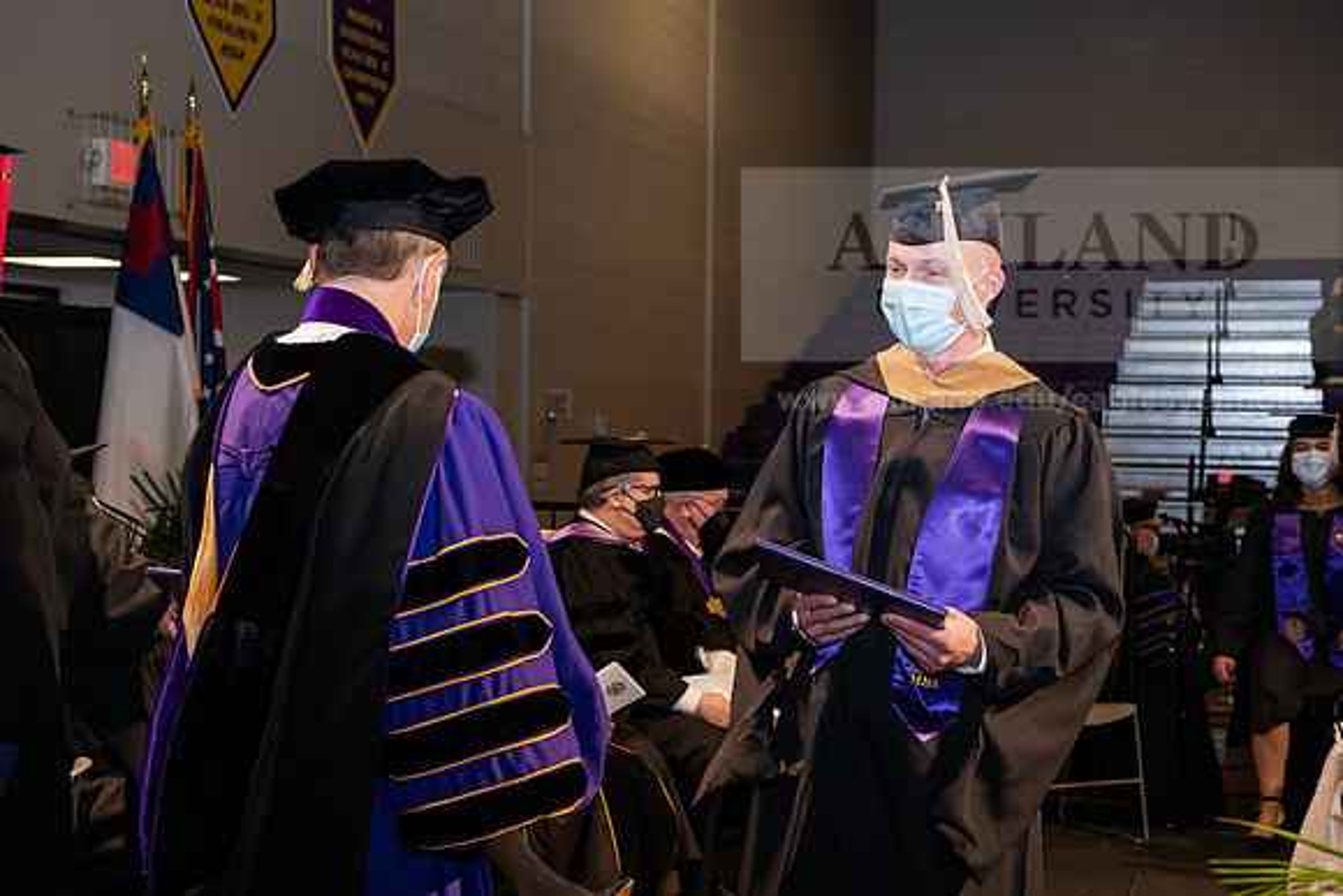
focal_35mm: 58
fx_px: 2164
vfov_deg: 23.4
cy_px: 448
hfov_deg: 34.5
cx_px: 672
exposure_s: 1/200
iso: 1600
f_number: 6.3
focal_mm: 58
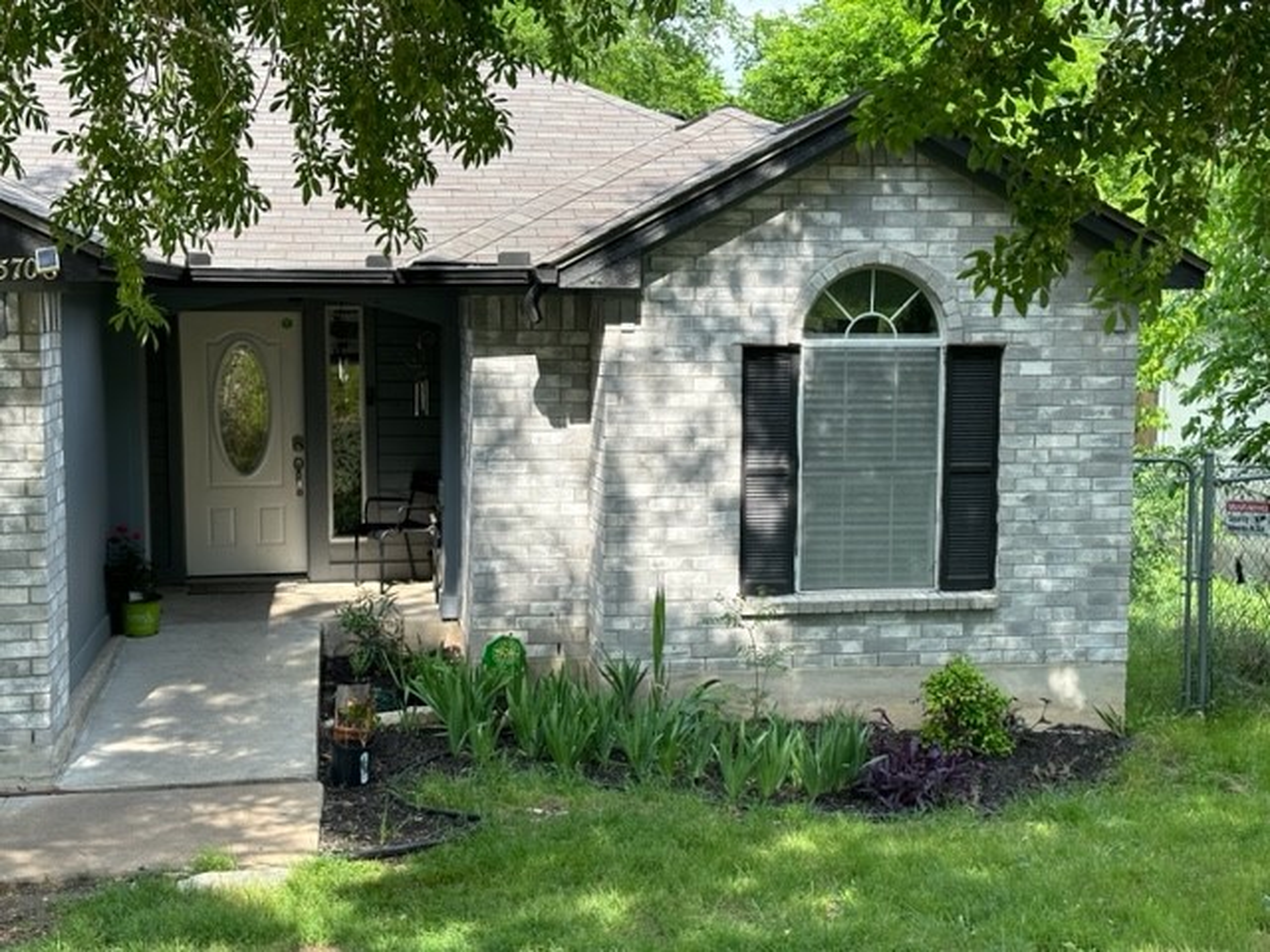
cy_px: 476
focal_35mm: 48
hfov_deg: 39.7
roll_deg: -0.6
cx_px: 635
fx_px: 1761
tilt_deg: -6.8
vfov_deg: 30.3
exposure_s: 1/1227
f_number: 1.78
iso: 64
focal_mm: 6.86
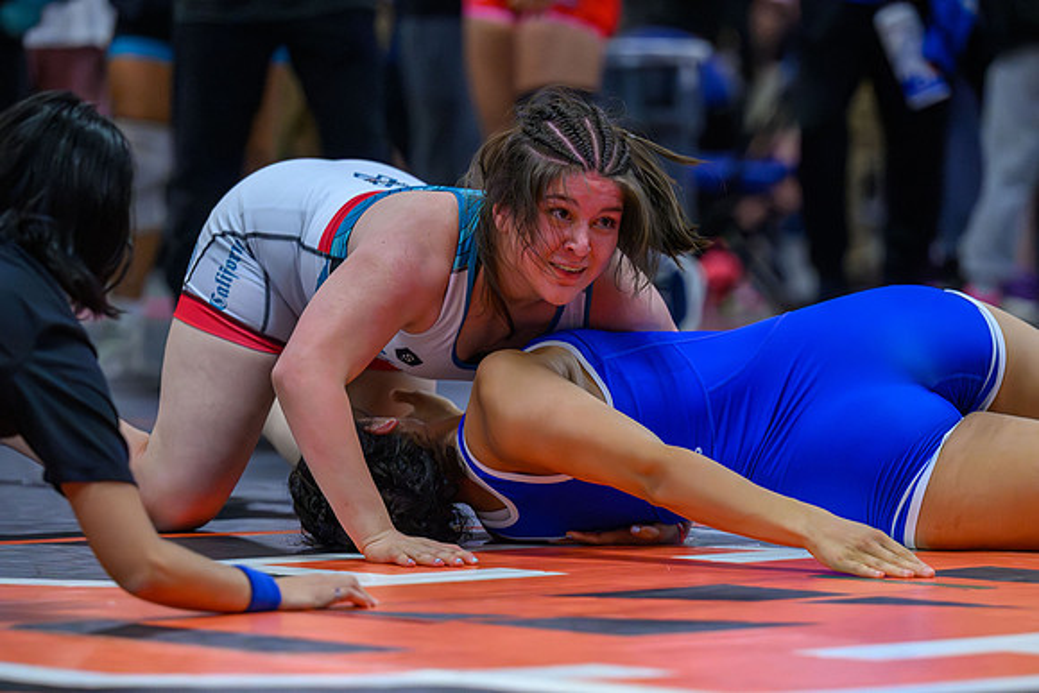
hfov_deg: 9.2
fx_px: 6482
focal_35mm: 225
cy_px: 443
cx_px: 553
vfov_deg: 6.1
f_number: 3.2
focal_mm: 165
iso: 11400
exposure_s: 1/800
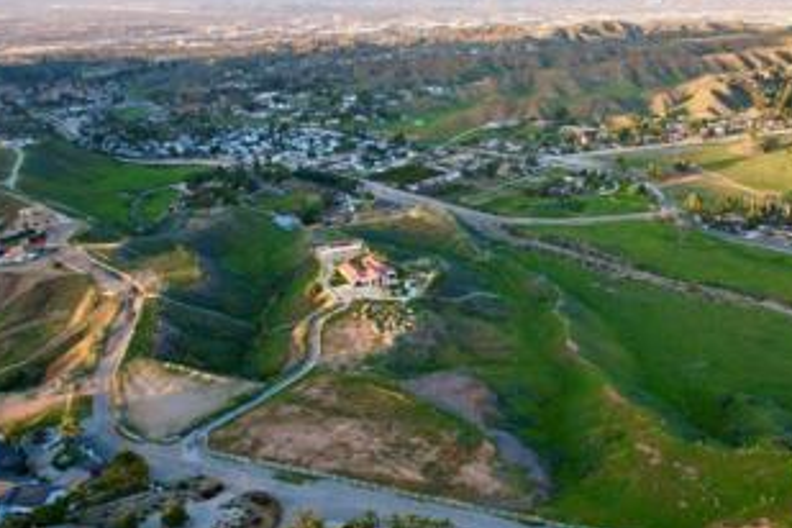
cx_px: 540
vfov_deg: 41.1
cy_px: 246
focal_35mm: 32
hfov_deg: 57.2
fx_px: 704
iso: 100
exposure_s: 1/60
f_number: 2.8
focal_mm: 8.38
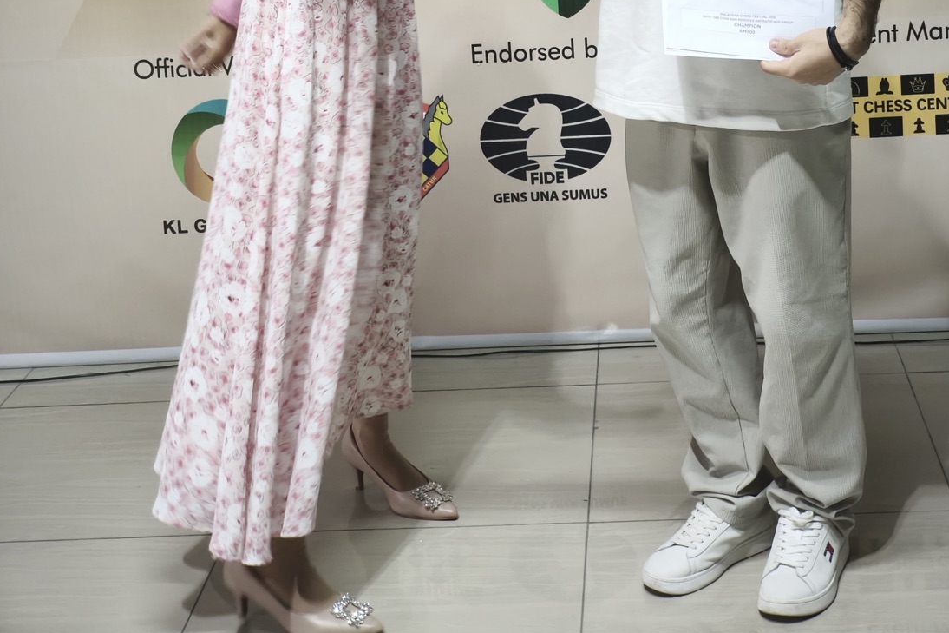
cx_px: 514
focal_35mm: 70
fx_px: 1845
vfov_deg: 18.7
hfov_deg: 28.8
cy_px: -60
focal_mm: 7.1
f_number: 1.9
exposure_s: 1/50
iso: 1000
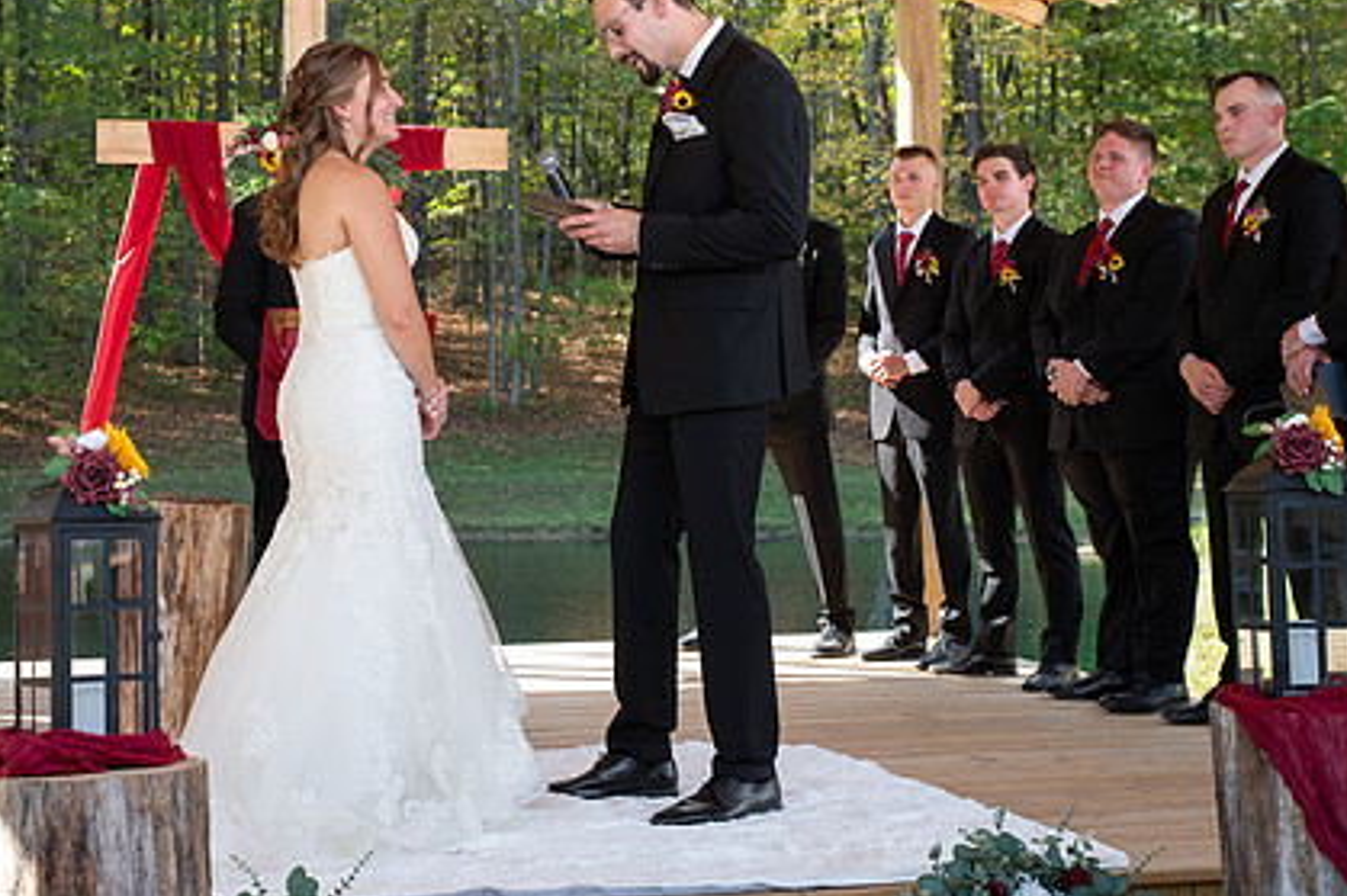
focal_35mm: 57
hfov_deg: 34.9
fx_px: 2132
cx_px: 529
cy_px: 365
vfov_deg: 23.7
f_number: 4.5
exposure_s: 1/200
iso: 320
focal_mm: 40
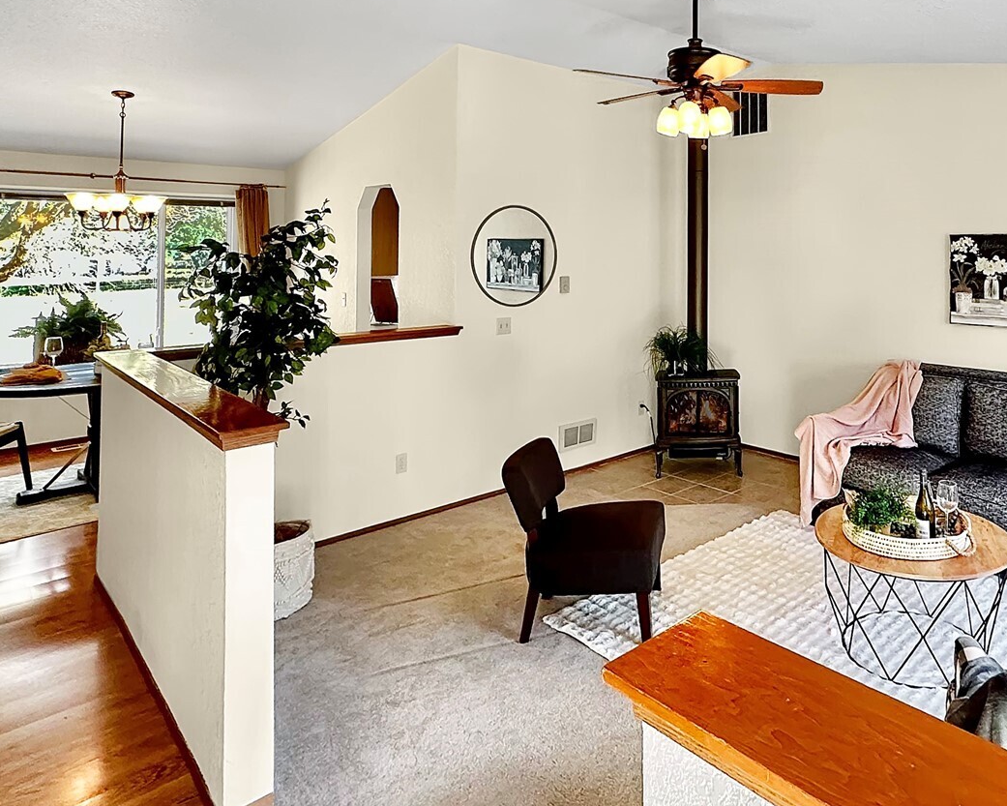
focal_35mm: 21
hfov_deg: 74.0
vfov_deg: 65.5
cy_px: 396
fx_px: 626
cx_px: 711
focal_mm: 2.22
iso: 250
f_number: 2.2
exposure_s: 1/120
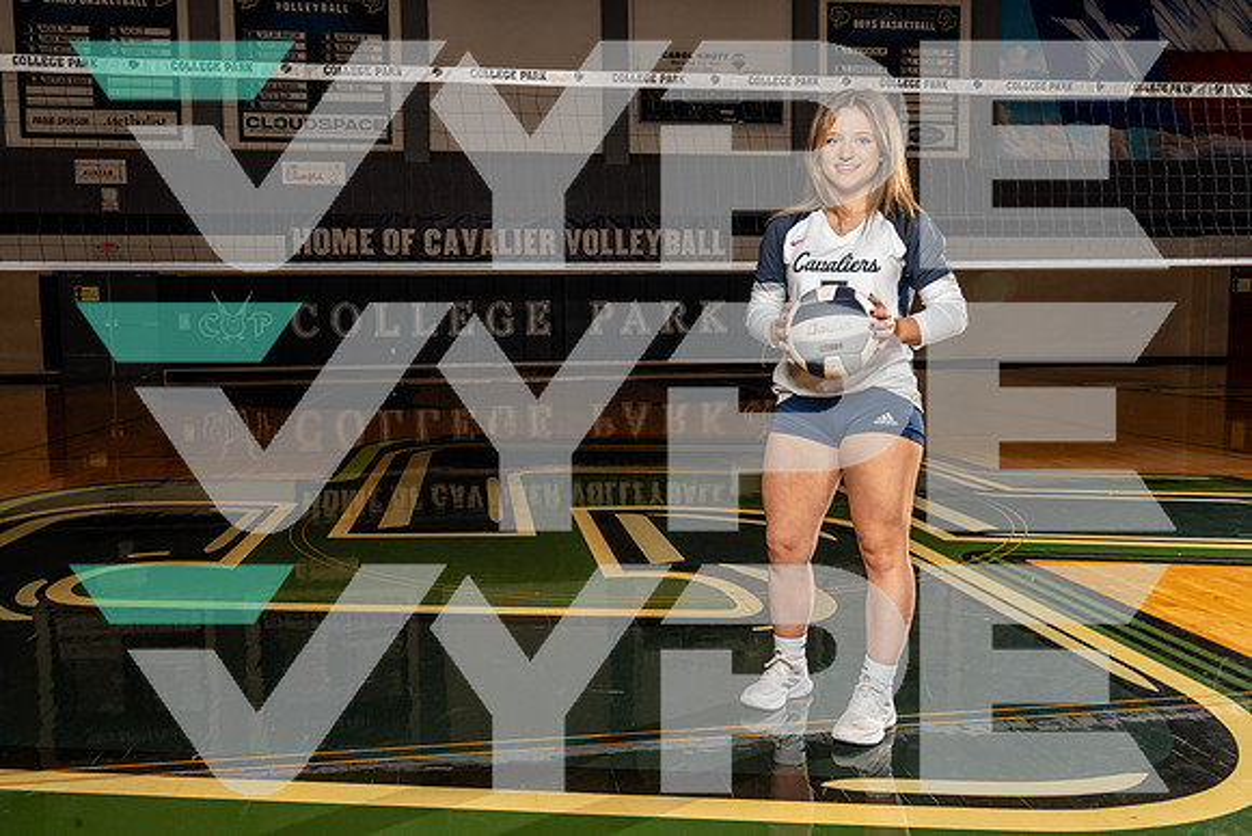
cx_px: 626
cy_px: 418
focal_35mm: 31
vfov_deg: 42.3
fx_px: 1078
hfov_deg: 60.3
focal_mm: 31
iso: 640
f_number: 11
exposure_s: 1/250
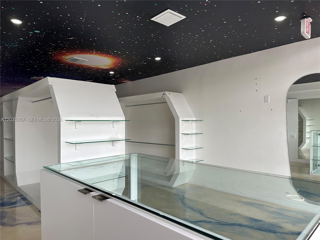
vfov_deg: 56.8
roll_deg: +0.1
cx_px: 160
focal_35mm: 24
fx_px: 222
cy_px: 120
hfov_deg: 71.6
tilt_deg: -0.1
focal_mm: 6.86
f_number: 1.78
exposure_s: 1/294
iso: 80
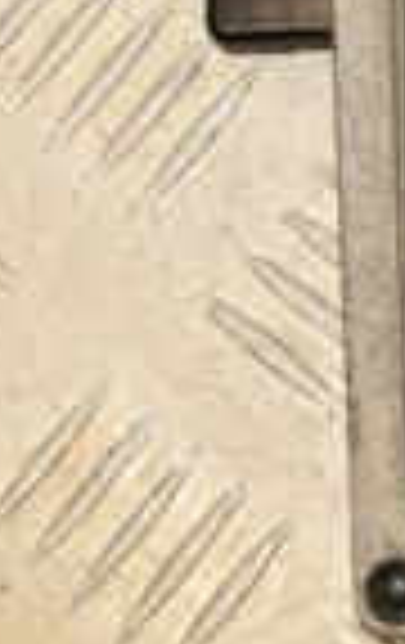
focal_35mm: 191
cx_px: 1008
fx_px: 3356
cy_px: -149
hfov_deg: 6.5
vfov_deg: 10.7
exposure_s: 1/200
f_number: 9
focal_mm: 28
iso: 800
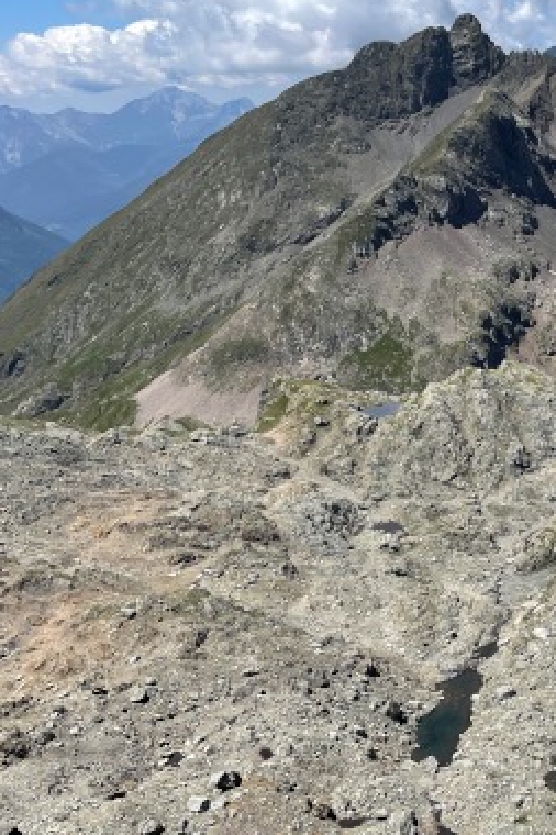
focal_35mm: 57
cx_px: 769
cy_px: 294
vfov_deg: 34.8
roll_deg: +0.9
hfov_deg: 21.0
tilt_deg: -10.2
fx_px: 1322
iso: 32
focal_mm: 4.2
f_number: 1.6
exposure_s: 1/3861
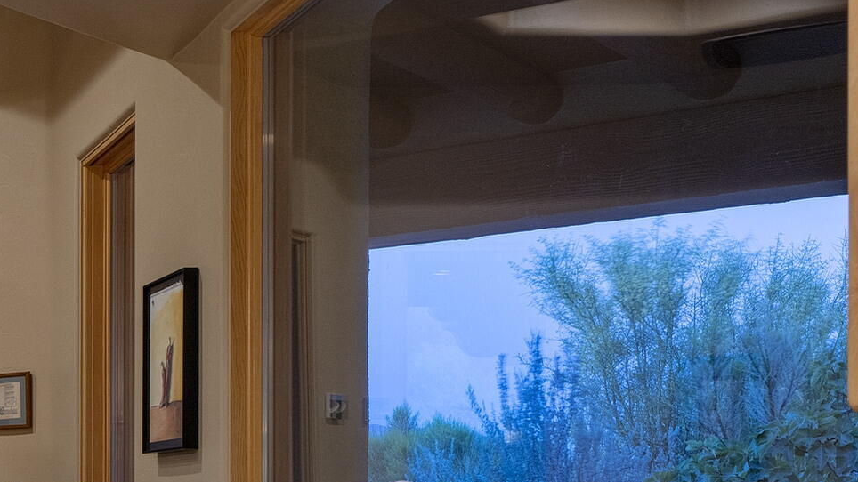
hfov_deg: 24.2
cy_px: 507
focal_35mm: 73
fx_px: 1661
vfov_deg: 16.1
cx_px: -340
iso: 200
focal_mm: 24
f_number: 13
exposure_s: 1.3
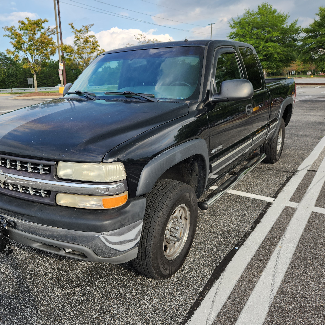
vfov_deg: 57.3
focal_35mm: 28
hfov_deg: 56.4
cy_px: 166
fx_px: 297
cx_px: 116
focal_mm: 5.4
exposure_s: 1/560
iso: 20
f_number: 1.8
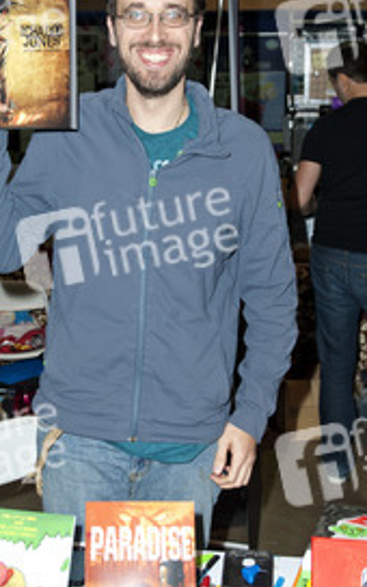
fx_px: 768
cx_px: 191
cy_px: 347
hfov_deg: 26.9
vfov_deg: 41.7
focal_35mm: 48
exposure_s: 1/320
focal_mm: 32
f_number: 4
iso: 400
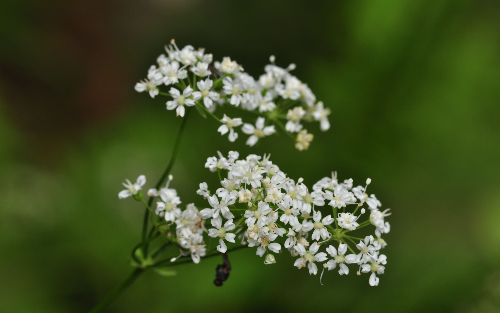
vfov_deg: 8.2
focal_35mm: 161
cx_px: 250
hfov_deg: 13.0
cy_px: 161
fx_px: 2187
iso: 200
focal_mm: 105
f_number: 8
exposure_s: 1/250
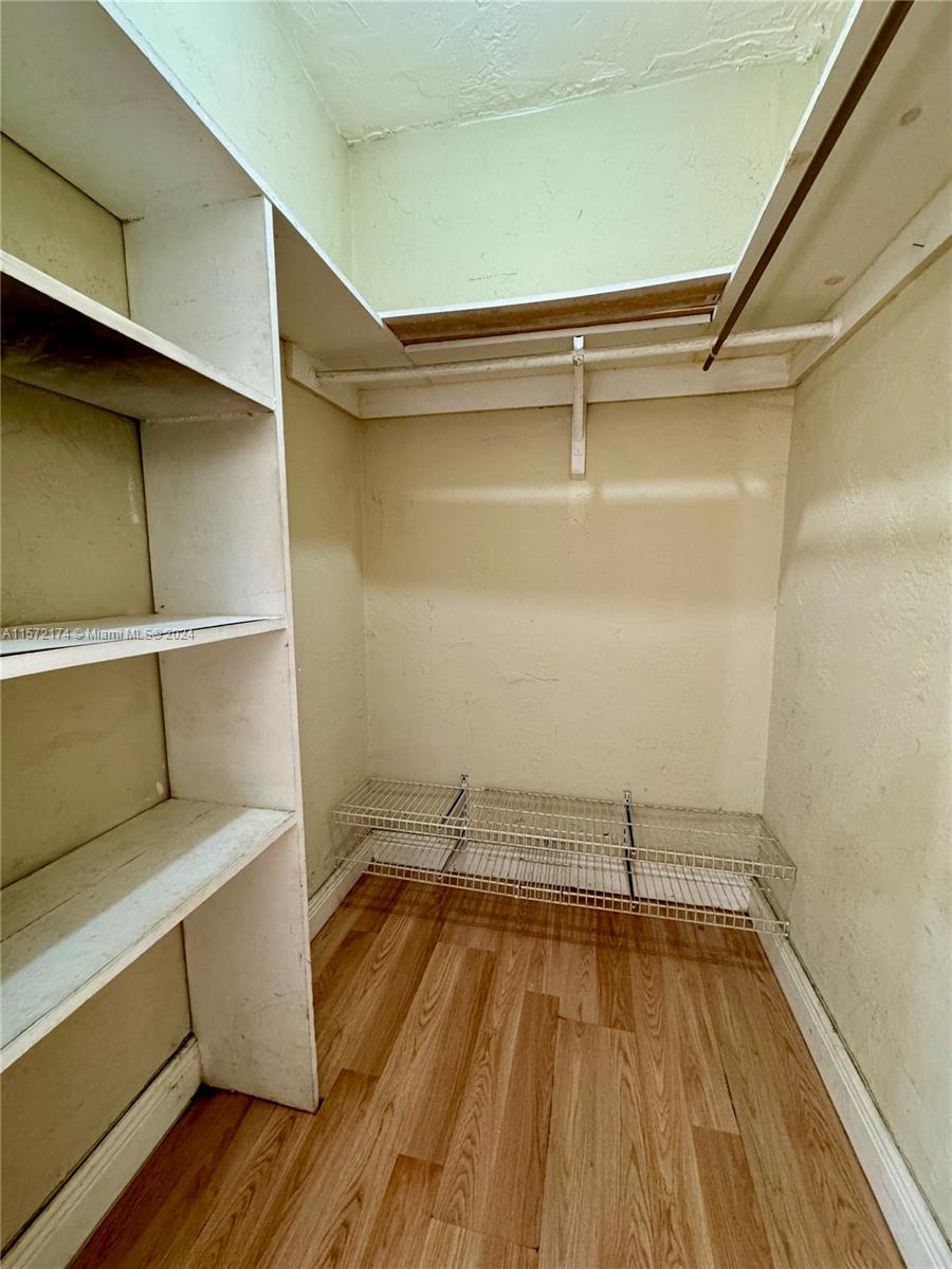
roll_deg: +0.1
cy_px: 634
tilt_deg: -8.2
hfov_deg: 85.7
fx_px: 513
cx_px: 476
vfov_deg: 102.1
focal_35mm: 14
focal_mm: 2.22
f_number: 2.2
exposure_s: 1/60
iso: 400
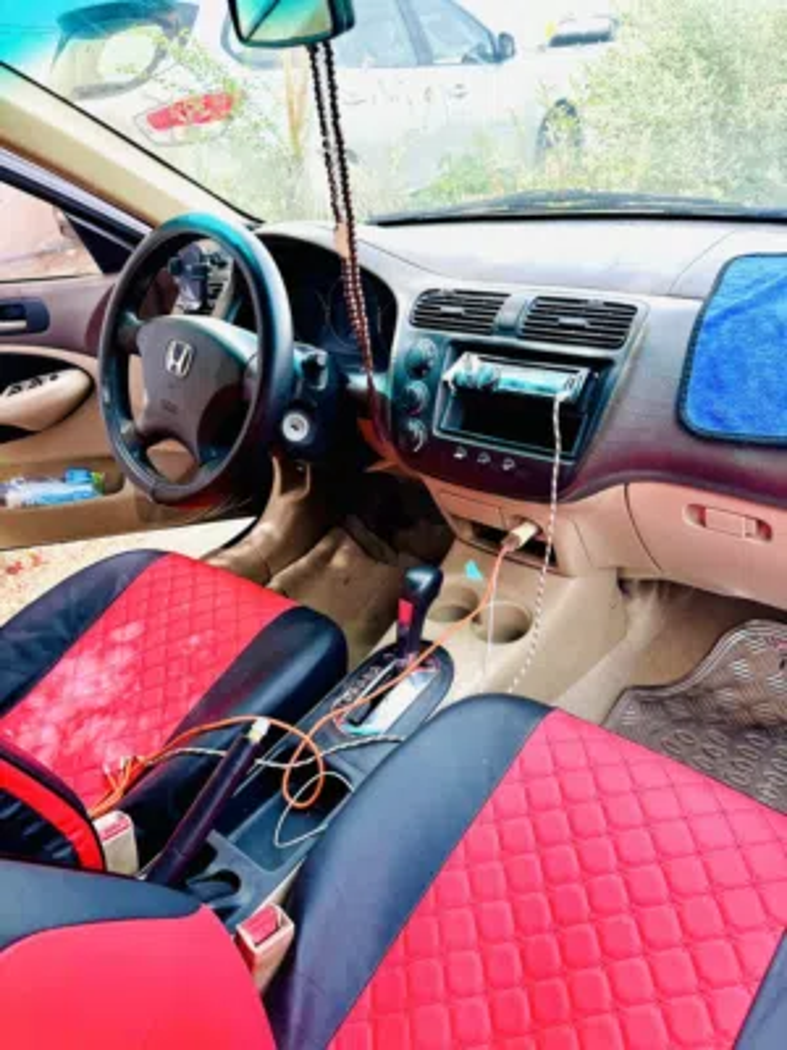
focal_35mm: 24
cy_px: 525
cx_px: 394
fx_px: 728
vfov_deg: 71.6
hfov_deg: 56.8
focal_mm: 6.86
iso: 64
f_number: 1.78
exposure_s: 1/182
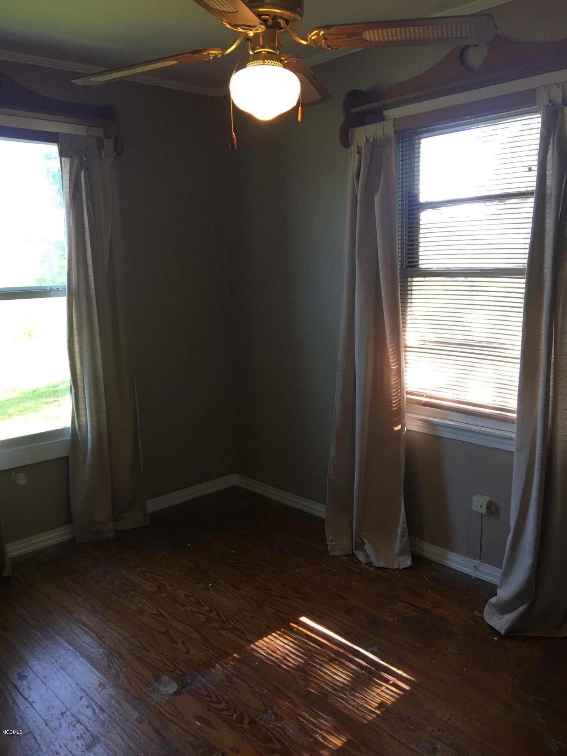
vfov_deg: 61.7
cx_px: 284
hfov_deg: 48.2
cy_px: 378
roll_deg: +1.2
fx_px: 633
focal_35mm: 29
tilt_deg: -9.2
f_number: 2.2
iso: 32
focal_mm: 4.15
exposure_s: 1/30
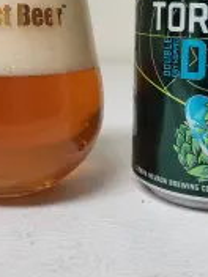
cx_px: 113
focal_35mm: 59
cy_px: 28
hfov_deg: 24.8
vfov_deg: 31.2
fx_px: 473
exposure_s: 1/120
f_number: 1.8
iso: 250
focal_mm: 5.4
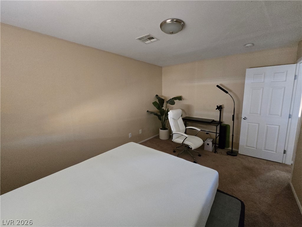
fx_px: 113
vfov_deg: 89.9
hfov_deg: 106.2
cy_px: 114
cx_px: 151
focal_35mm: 13
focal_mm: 2.2
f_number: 2.2
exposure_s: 1/60
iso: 1000
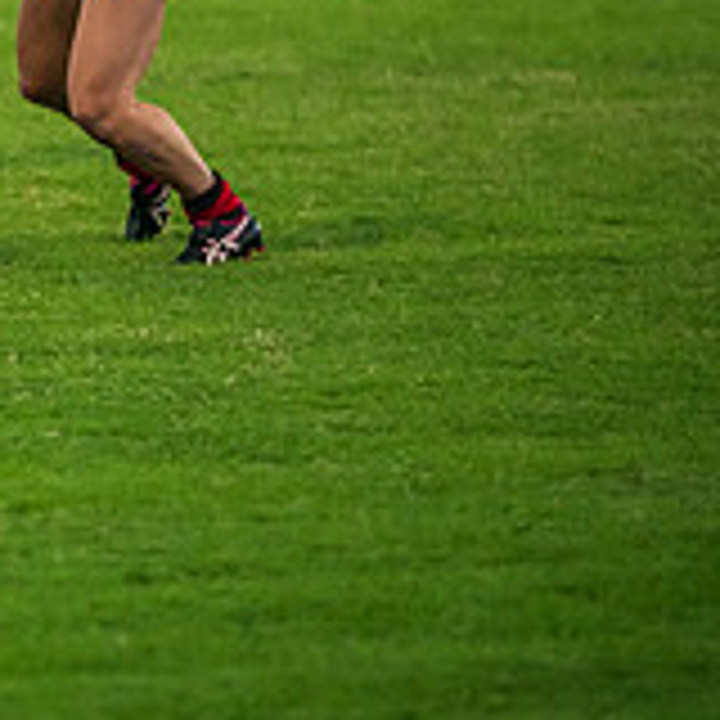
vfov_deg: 2.8
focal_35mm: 615
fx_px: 14472
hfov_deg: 2.8
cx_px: -446
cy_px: 11
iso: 1600
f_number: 2.8
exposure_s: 1/1000
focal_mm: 200
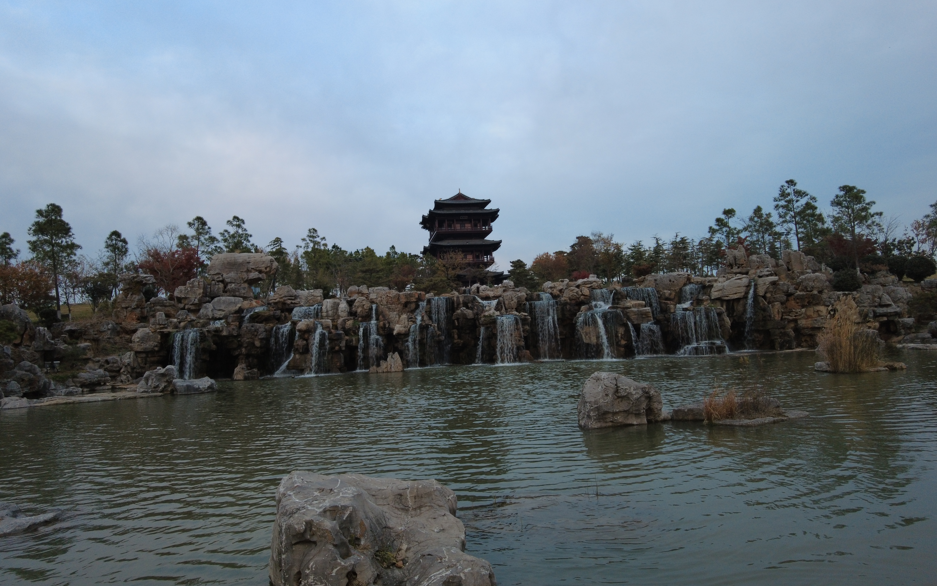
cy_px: 284
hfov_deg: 79.6
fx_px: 562
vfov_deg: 55.0
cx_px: 461
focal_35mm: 22
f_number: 1.8
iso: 100
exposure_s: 1/60
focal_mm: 4.4
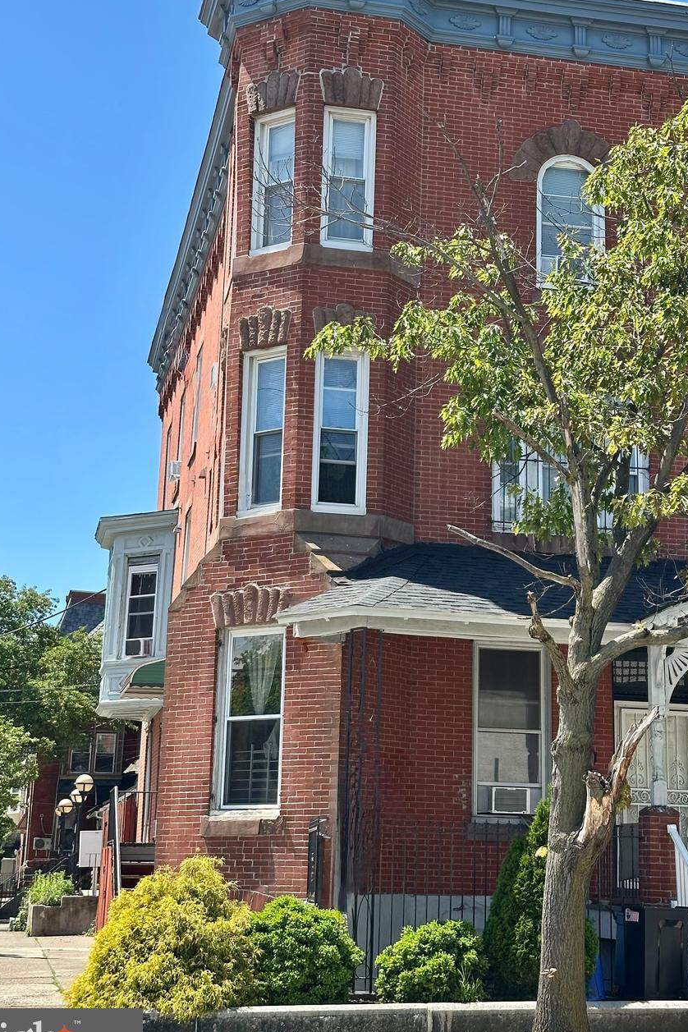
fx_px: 1749
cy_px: 445
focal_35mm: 61
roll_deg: -2.5
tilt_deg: +14.9
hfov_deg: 22.2
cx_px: 411
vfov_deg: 32.8
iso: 64
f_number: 1.78
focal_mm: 6.86
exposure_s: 1/2028
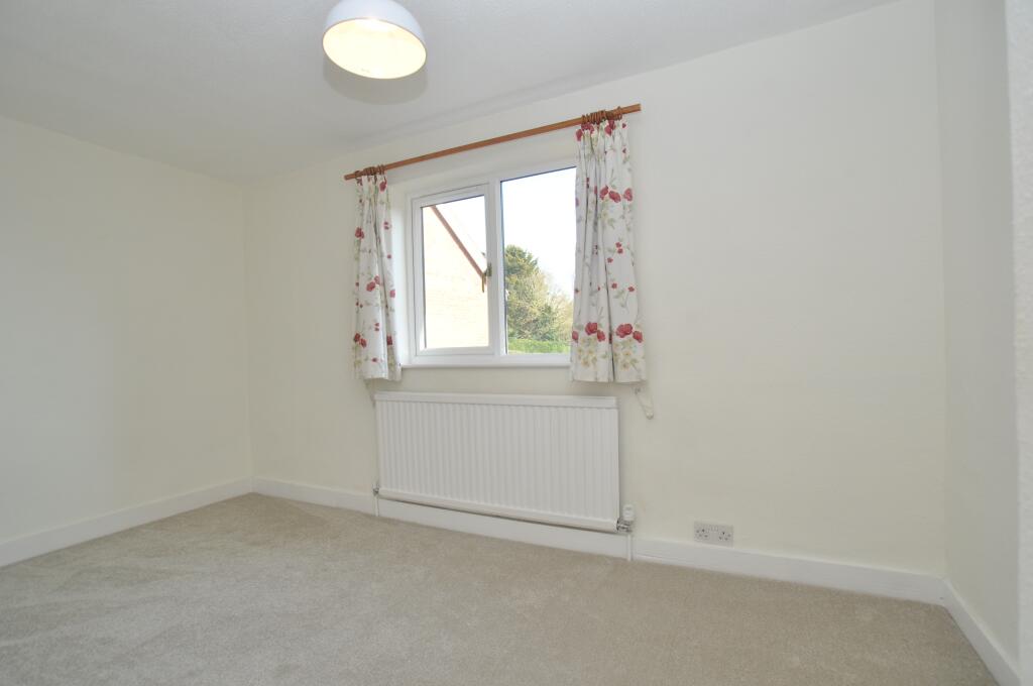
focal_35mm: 16
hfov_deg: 95.1
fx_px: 473
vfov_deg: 71.9
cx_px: 516
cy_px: 343
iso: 250
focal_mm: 11
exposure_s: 1/125
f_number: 5.6
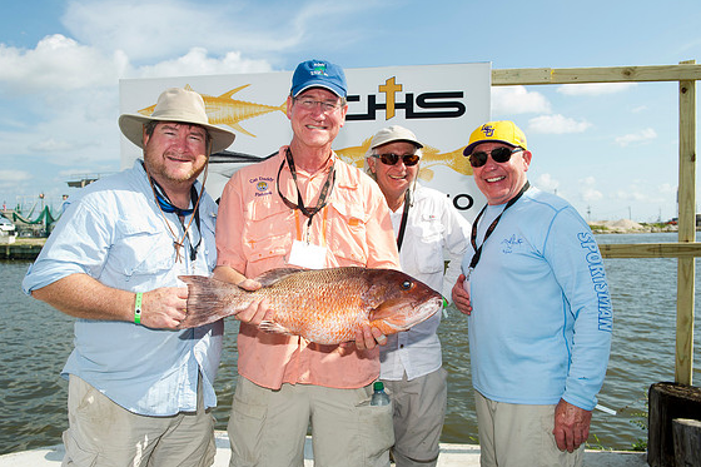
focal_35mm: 29
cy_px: 235
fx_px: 564
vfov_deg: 44.9
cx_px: 340
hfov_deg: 63.7
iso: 125
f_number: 7.1
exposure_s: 1/320
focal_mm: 28
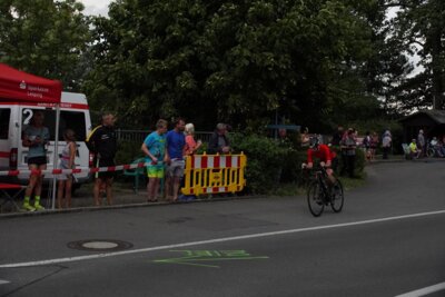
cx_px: 222
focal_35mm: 52
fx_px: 649
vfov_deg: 25.8
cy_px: 148
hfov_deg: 37.8
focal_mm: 35
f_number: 6.3
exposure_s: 1/2000
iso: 2500
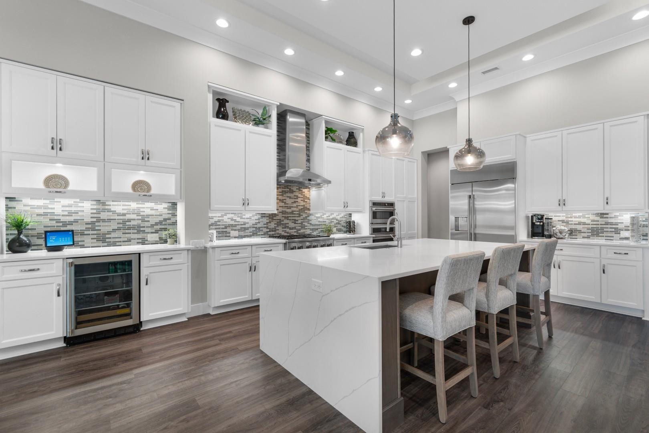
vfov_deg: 77.3
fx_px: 270
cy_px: 216
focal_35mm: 15
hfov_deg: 100.4
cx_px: 324
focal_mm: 10
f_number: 4.5
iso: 100
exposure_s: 1/15
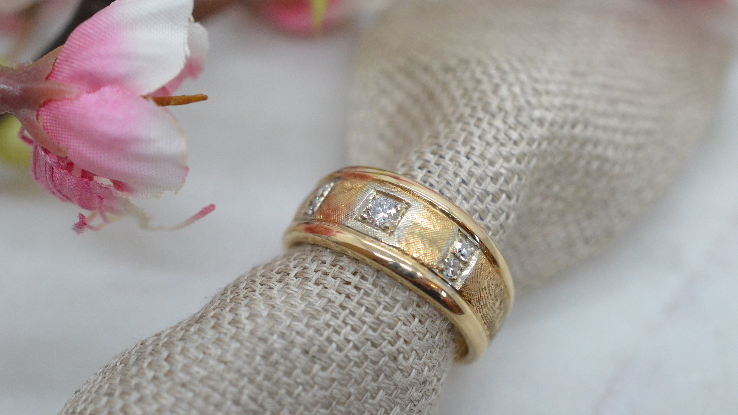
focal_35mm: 65
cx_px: 377
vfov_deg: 18.5
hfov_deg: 32.4
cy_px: 220
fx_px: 1272
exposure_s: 1/1250
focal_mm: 40
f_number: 6.3
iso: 4000
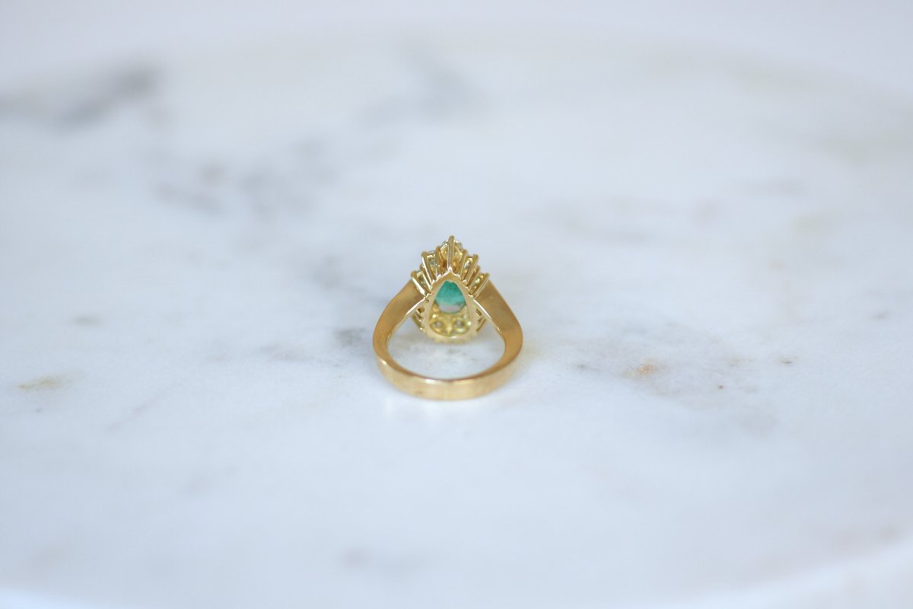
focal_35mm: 105
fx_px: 2663
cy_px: 304
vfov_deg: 13.0
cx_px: 456
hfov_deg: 19.5
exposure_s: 1/125
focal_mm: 70
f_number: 2.8
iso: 200
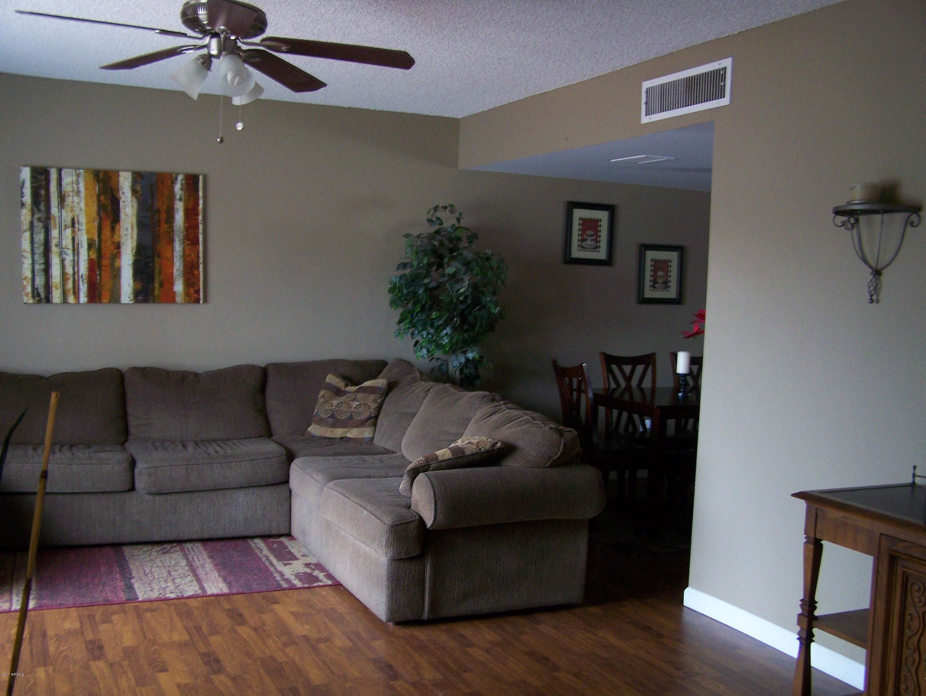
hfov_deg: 48.9
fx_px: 1017
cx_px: 463
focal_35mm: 38
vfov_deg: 37.8
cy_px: 348
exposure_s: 1/8
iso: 160
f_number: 2.8
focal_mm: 6.3
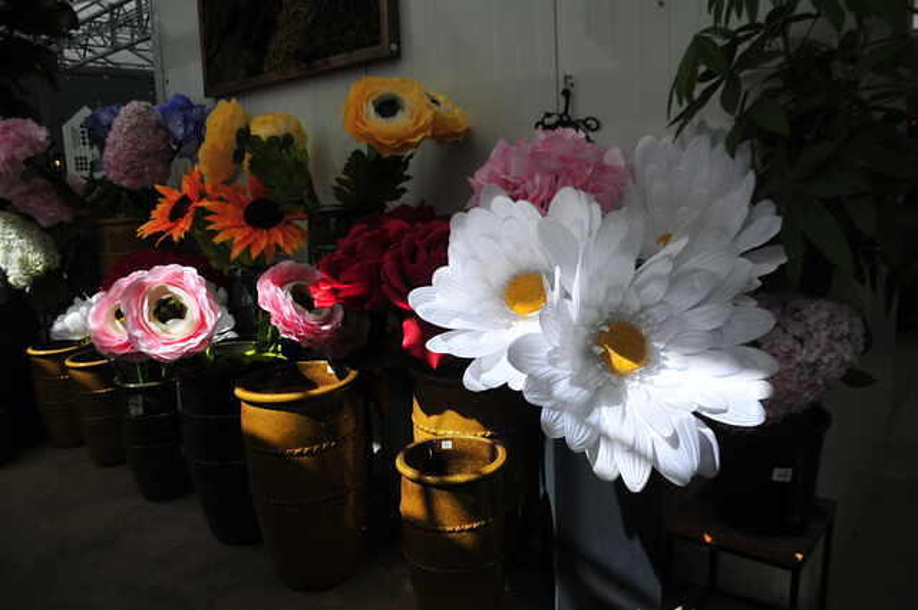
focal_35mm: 27
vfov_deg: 47.8
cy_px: 305
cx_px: 459
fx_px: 688
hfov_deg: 67.4
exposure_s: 1/6400
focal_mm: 18
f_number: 5
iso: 640
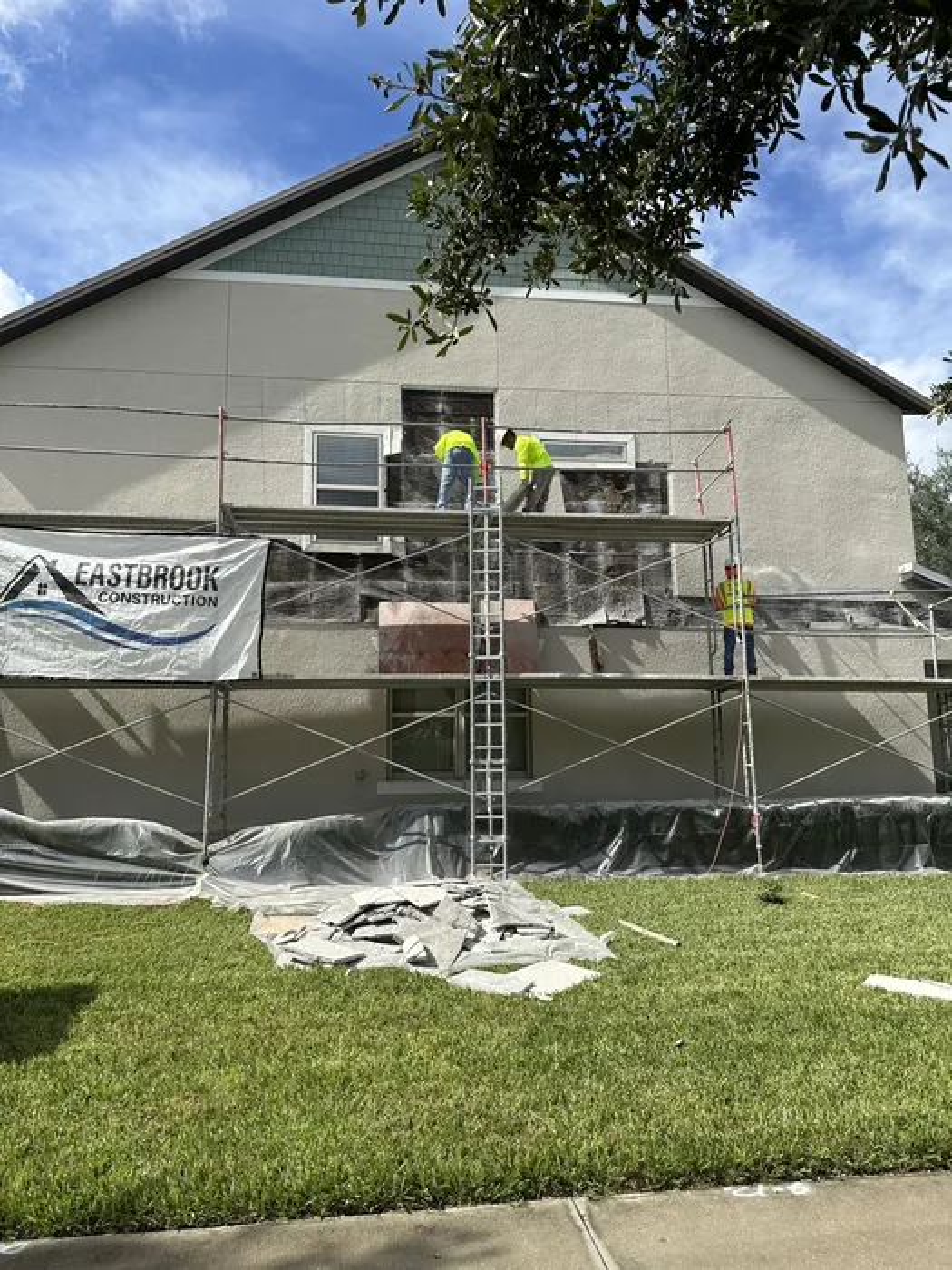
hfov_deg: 56.8
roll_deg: -0.2
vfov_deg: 71.6
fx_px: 880
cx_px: 476
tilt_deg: +11.1
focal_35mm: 24
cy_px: 635
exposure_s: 1/5000
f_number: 1.78
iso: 80
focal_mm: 6.86
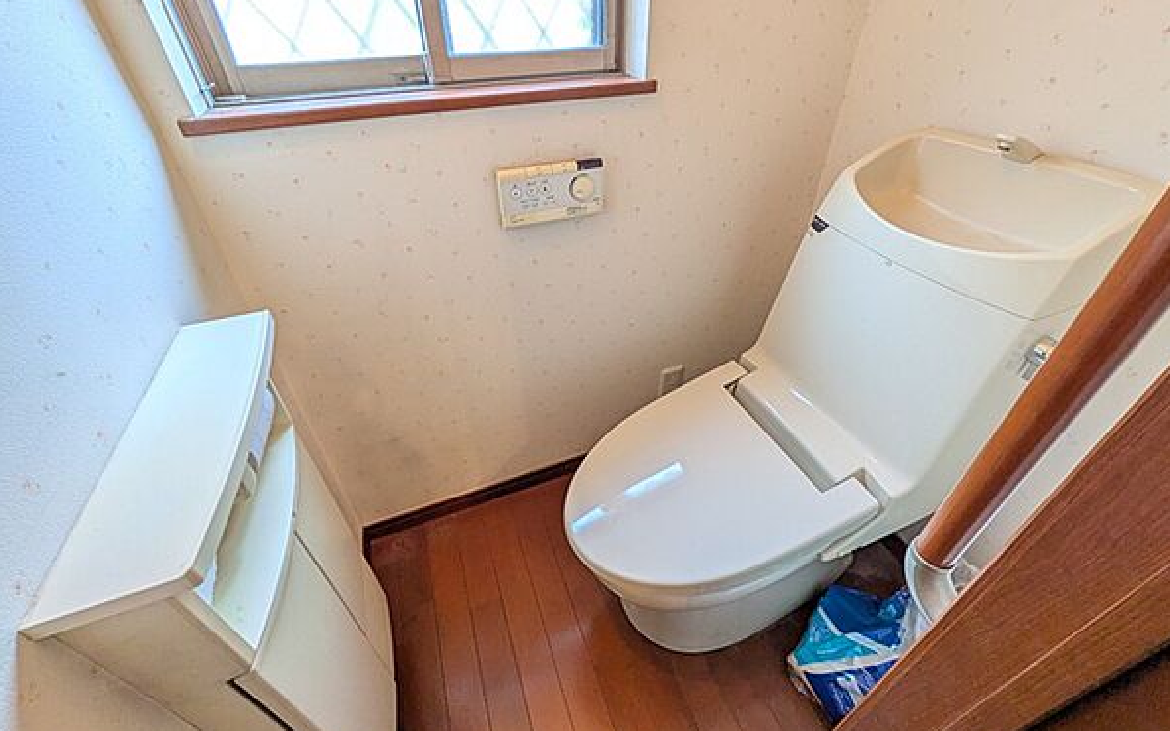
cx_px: 585
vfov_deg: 74.4
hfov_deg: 101.5
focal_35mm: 15
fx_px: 478
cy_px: 317
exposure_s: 1/60
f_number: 2.2
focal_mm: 1.83
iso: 96
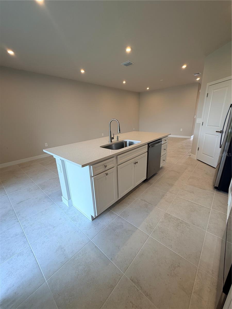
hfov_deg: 85.7
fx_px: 125
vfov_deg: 102.1
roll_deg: +1.9
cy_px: 154
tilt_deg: -17.3
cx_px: 116
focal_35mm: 14
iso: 100
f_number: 2.2
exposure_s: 1/120
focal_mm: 2.22
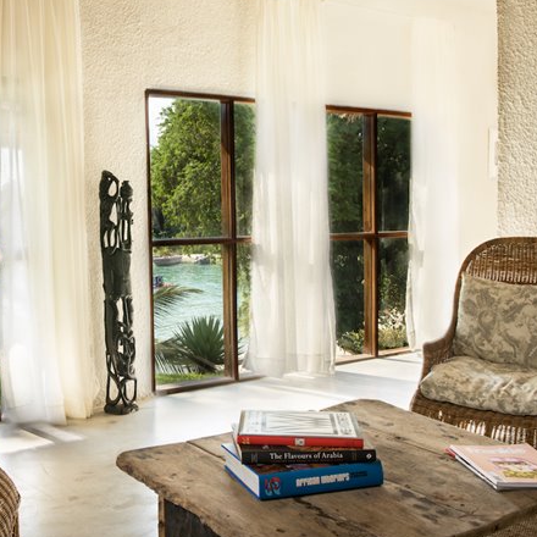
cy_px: 253
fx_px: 737
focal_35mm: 42
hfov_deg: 39.5
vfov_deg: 40.0
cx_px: 171
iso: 100
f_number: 13
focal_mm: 29
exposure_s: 1/3
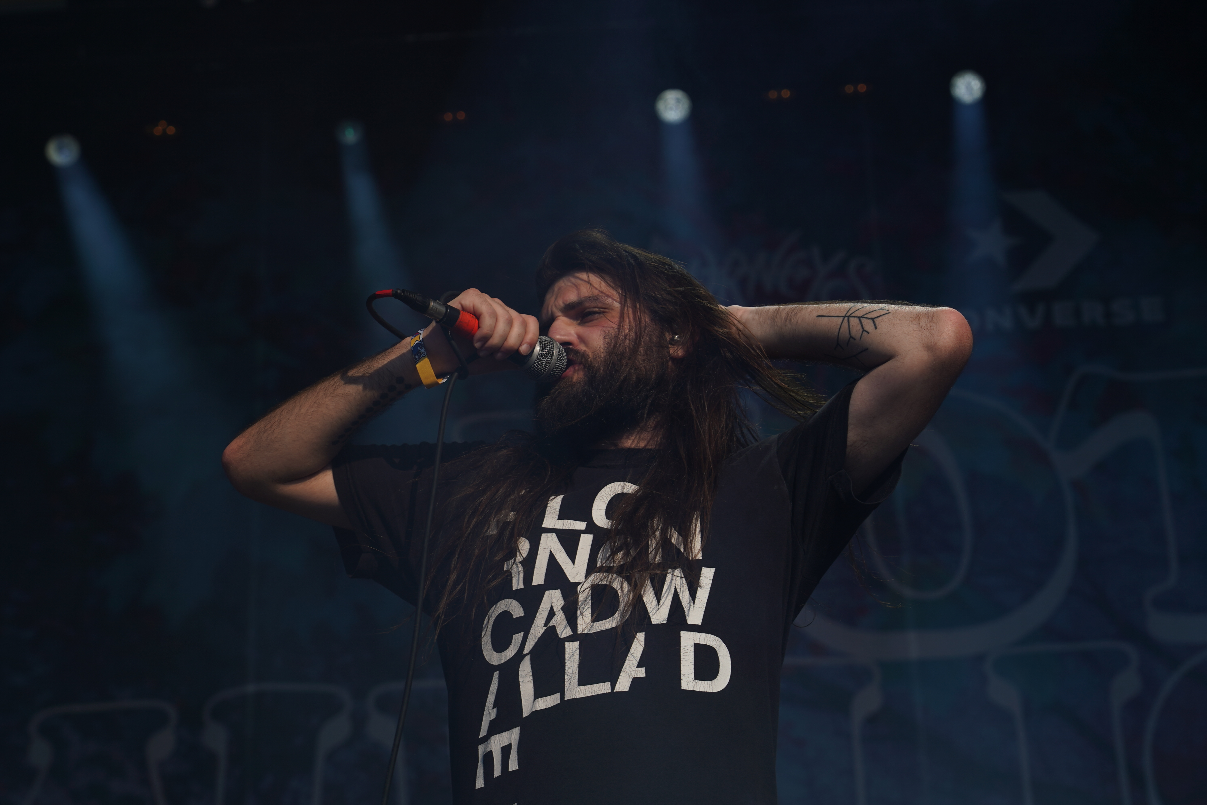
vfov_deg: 13.0
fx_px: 3520
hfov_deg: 19.5
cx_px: 604
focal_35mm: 105
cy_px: 402
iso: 100
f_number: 8
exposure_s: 1/800
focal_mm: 105
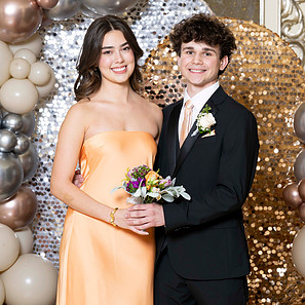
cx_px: 153
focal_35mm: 125
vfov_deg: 14.0
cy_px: 158
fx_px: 1246
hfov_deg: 14.0
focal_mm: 97
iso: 250
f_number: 5.6
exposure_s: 1/200
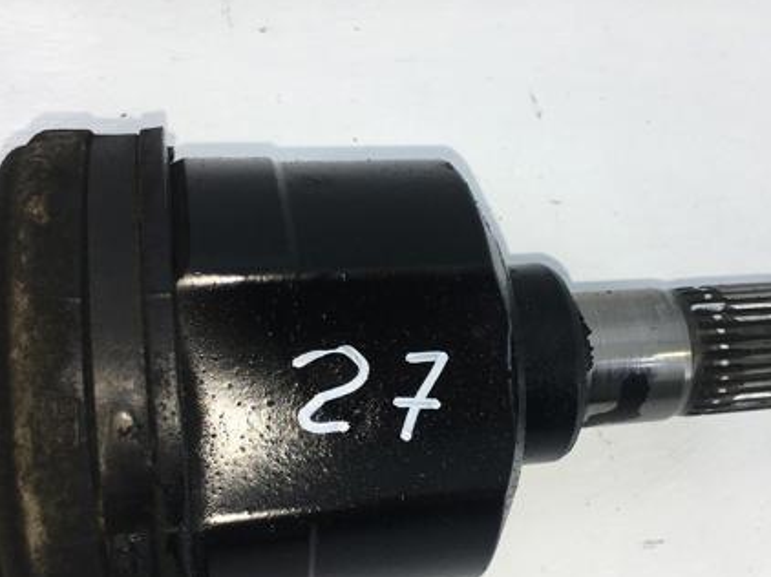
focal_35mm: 44
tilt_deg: -71.1
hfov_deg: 42.6
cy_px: 340
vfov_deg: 32.8
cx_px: 482
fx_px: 979
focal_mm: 4.15
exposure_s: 1/311
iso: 25
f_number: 2.2
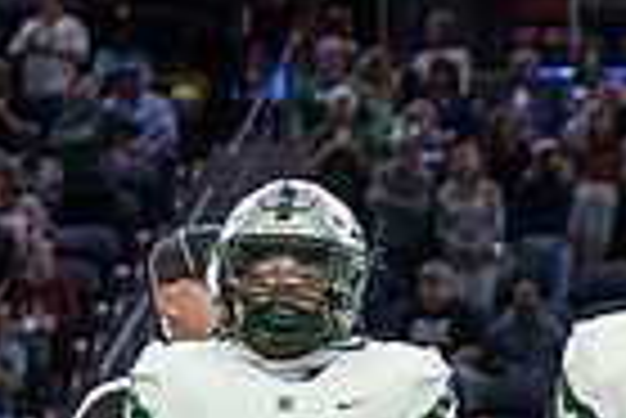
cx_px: 1081
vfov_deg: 4.6
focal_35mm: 295
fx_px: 5135
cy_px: 609
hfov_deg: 6.8
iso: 500
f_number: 2.8
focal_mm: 70
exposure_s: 1/320
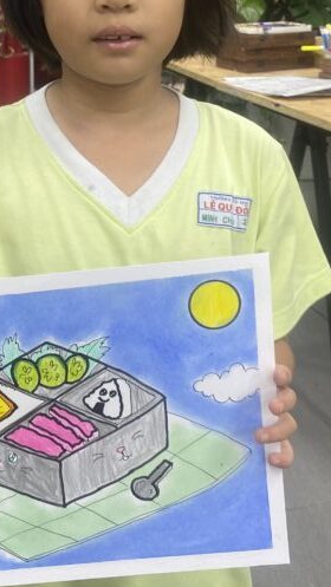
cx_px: 57
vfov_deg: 34.8
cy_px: 77
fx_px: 888
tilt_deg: -7.3
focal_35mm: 57
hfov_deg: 20.8
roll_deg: +1.4
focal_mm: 4.25
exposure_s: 1/100
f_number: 1.8
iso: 80
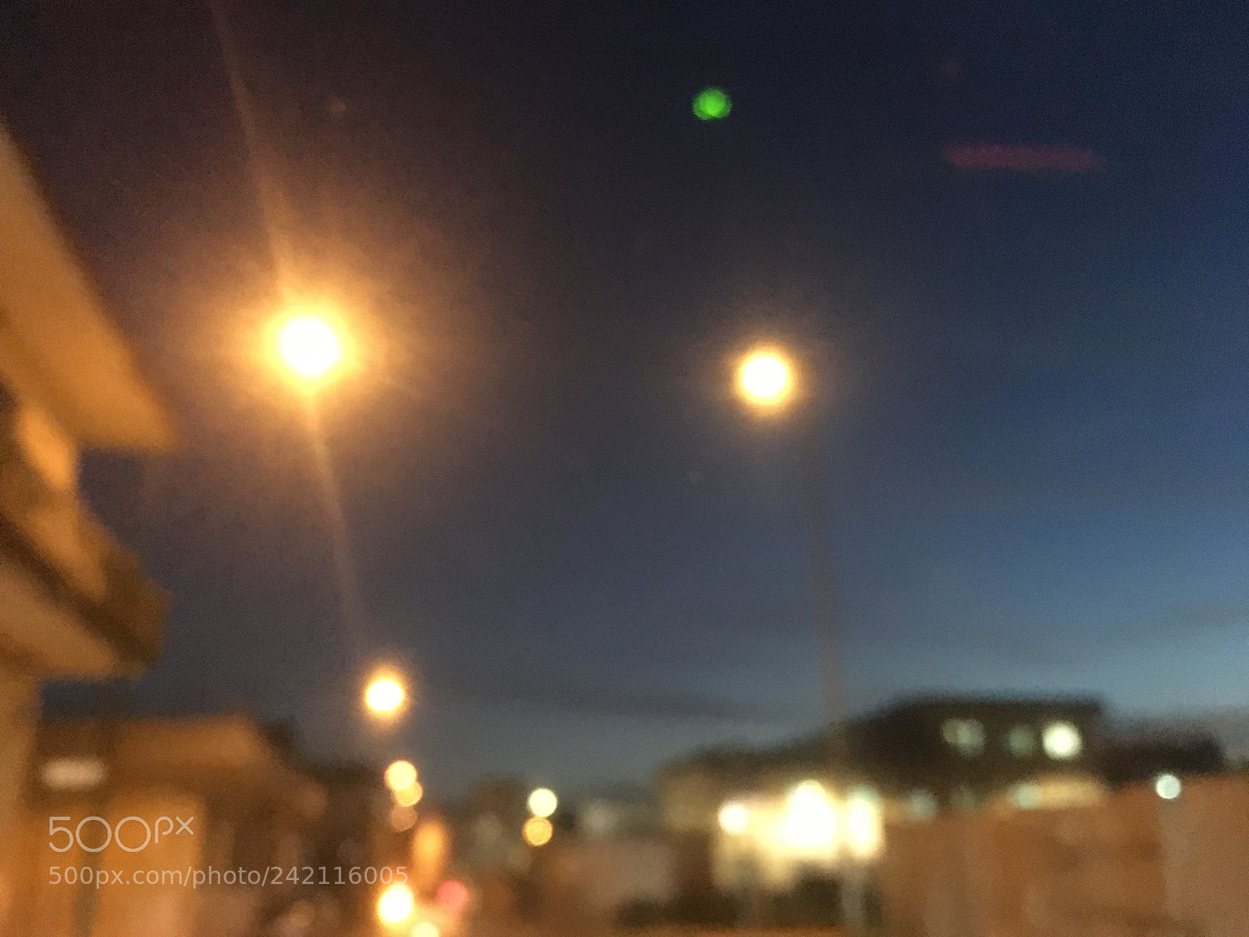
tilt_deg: +20.2
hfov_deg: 61.7
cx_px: 624
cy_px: 468
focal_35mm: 29
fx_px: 1046
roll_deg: +0.7
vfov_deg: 48.2
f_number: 2.2
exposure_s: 1/17
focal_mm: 4.15
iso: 800
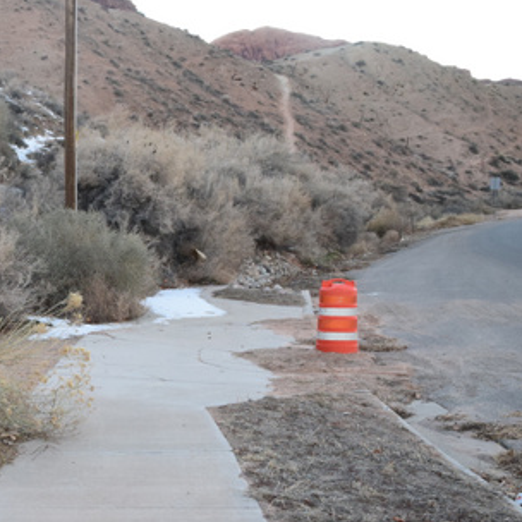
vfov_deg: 28.9
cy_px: 331
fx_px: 1007
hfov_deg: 27.2
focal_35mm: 59
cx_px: -19
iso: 1600
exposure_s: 1/60
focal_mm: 22
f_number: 8
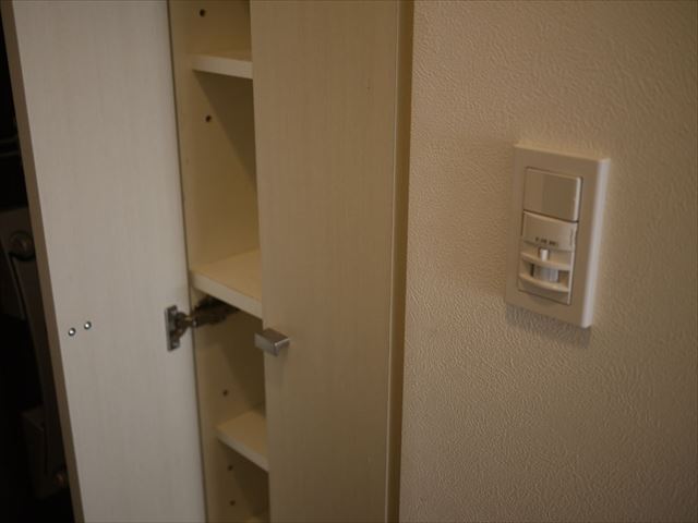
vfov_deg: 36.0
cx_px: 349
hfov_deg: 46.8
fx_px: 807
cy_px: 262
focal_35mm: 40
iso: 100
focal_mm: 20
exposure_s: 1/80
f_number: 1.7
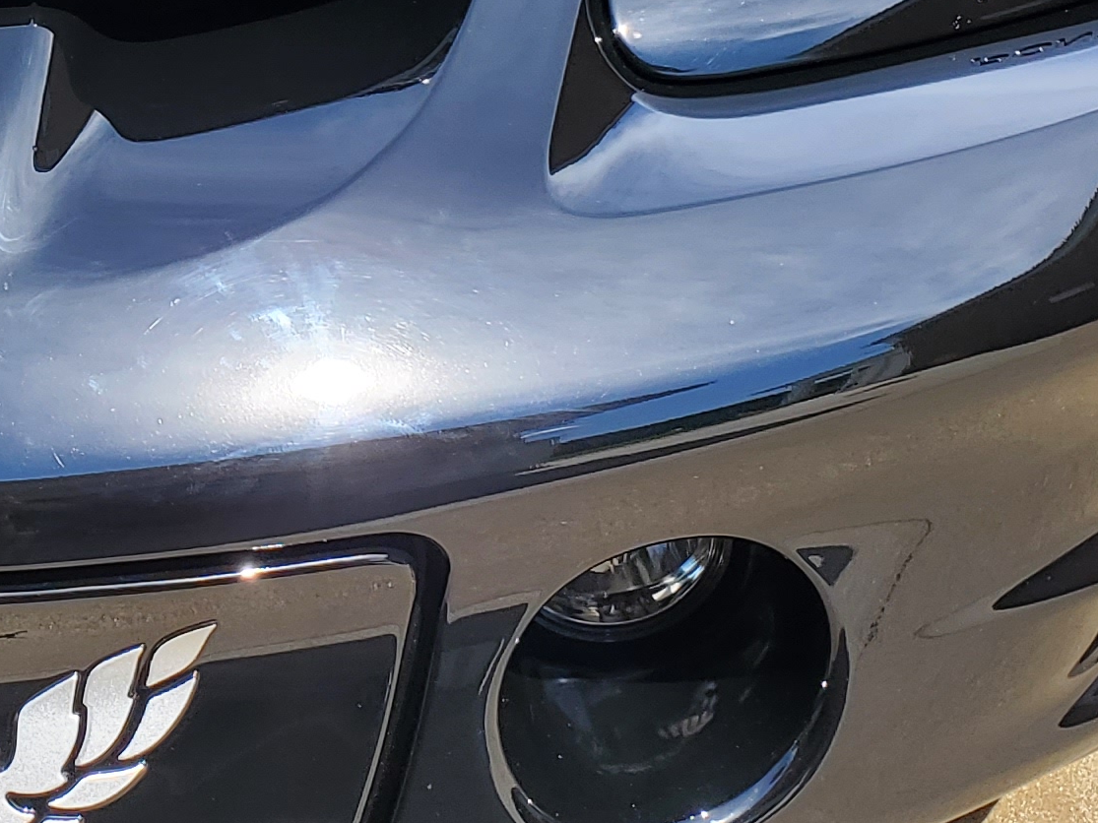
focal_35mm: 94
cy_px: -48
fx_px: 2981
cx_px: -122
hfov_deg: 19.9
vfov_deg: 15.4
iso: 50
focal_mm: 4.3
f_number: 2.4
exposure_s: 1/534
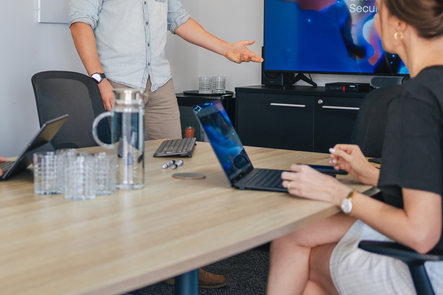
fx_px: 824
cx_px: 112
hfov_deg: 29.6
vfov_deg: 20.1
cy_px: 63
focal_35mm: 67
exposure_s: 1/640
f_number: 2.2
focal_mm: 35
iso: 500
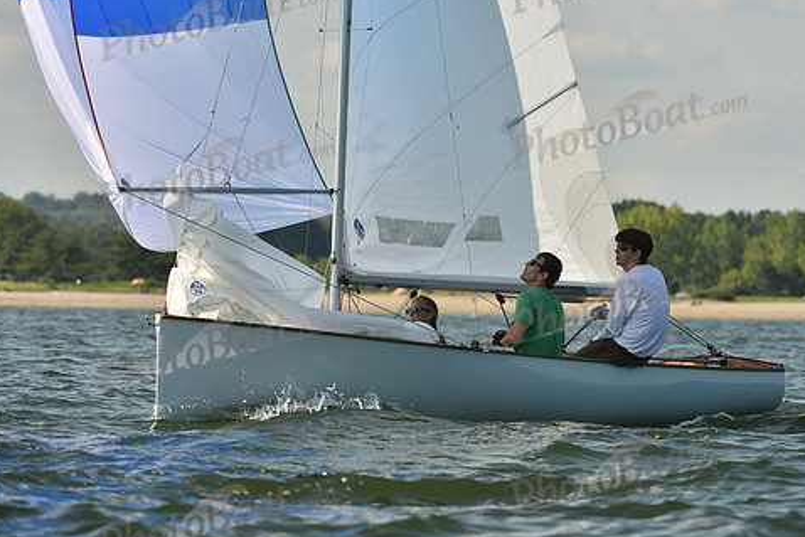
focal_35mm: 267
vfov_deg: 5.2
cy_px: 237
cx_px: 424
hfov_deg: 7.7
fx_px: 5972
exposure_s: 1/1250
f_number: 6.3
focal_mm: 220
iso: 250
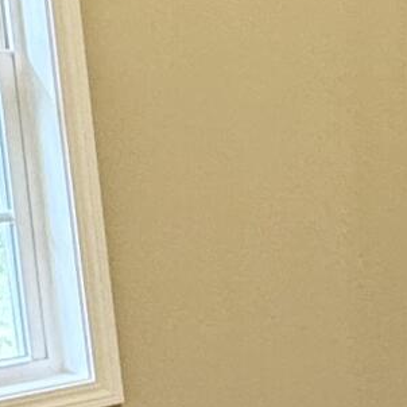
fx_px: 1636
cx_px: 675
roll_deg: +0.7
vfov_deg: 13.8
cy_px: 461
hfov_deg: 13.1
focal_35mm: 123
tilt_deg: -14.0
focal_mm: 2.22
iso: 200
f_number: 2.2
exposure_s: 1/60
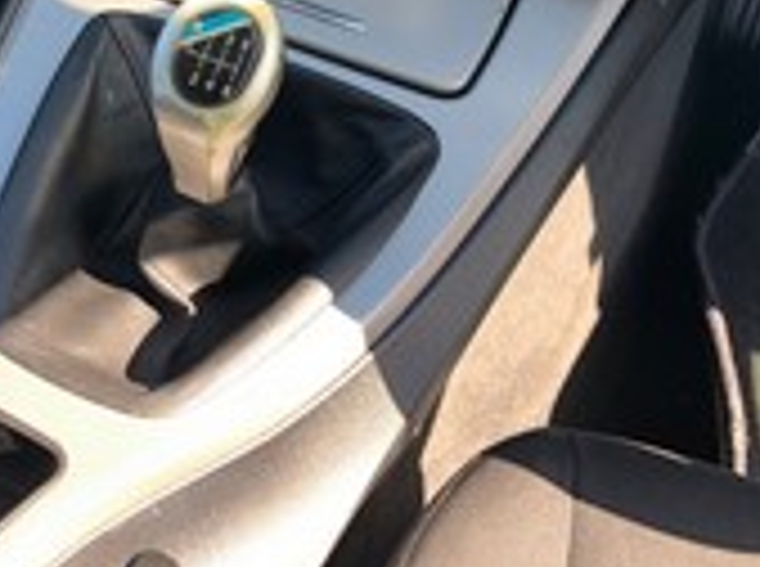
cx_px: 297
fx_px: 1271
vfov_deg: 24.0
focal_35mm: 58
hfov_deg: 33.2
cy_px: -9
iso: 50
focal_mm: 4
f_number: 1.8
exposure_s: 1/120
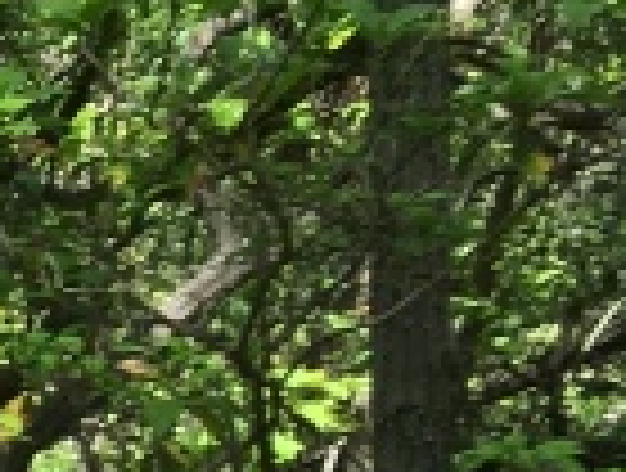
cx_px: -1410
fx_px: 3862
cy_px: 1483
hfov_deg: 7.7
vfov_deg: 6.3
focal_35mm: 213
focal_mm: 4.15
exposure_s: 1/236
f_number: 2.2
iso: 25
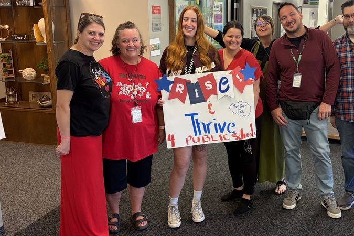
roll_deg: -1.1
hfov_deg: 46.6
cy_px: 99
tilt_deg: -10.8
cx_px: 239
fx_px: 403
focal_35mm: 41
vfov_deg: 32.6
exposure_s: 1/60
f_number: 1.6
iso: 125
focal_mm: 5.96
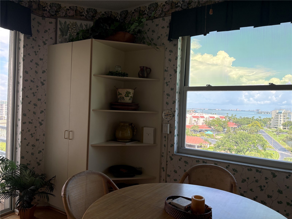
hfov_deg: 67.3
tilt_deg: -0.7
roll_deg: -1.1
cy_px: 110
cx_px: 146
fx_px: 219
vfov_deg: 53.1
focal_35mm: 26
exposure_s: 1/756
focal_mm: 5.96
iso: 64
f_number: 1.6
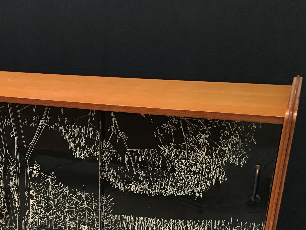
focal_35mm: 50
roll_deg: +2.2
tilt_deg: -24.6
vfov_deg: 28.3
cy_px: 193
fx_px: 442
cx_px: 55
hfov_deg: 36.7
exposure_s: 1/10
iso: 80
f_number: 2.2
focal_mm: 4.15
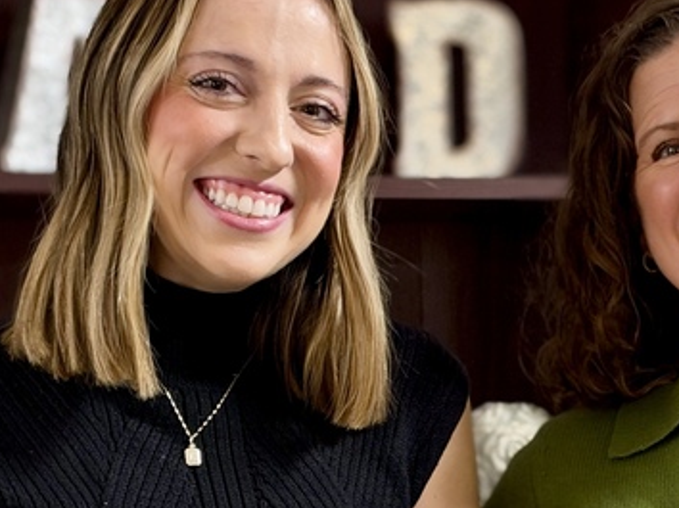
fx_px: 2725
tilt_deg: -3.2
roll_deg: +1.0
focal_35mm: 139
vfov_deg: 10.6
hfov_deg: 14.2
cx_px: 491
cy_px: 514
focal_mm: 6.93
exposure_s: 1/30
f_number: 1.48
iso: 320
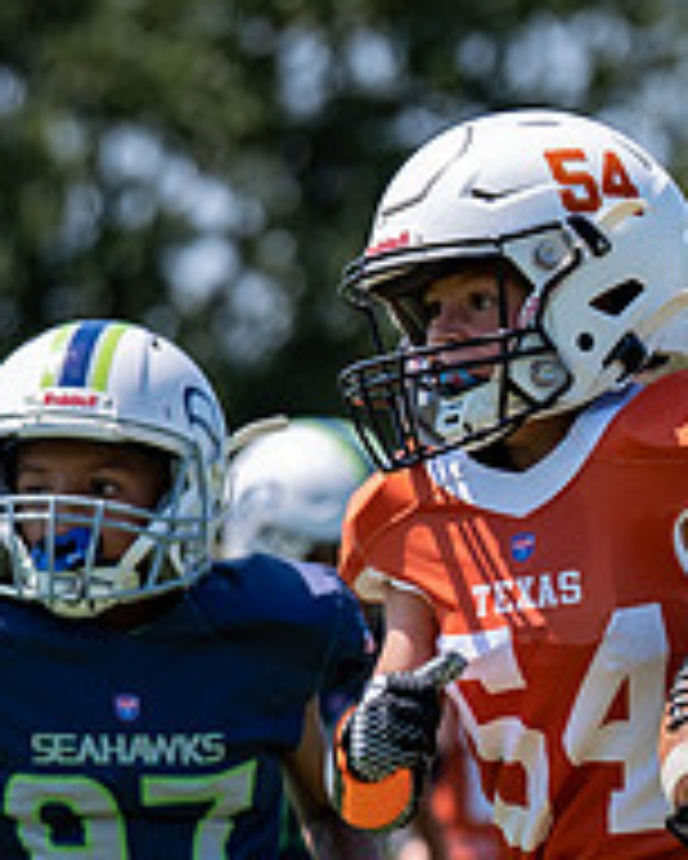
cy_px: 960
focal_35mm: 606
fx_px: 15412
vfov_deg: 3.2
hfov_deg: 2.6
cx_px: 660
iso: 100
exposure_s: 1/1250
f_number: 3.2
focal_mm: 124
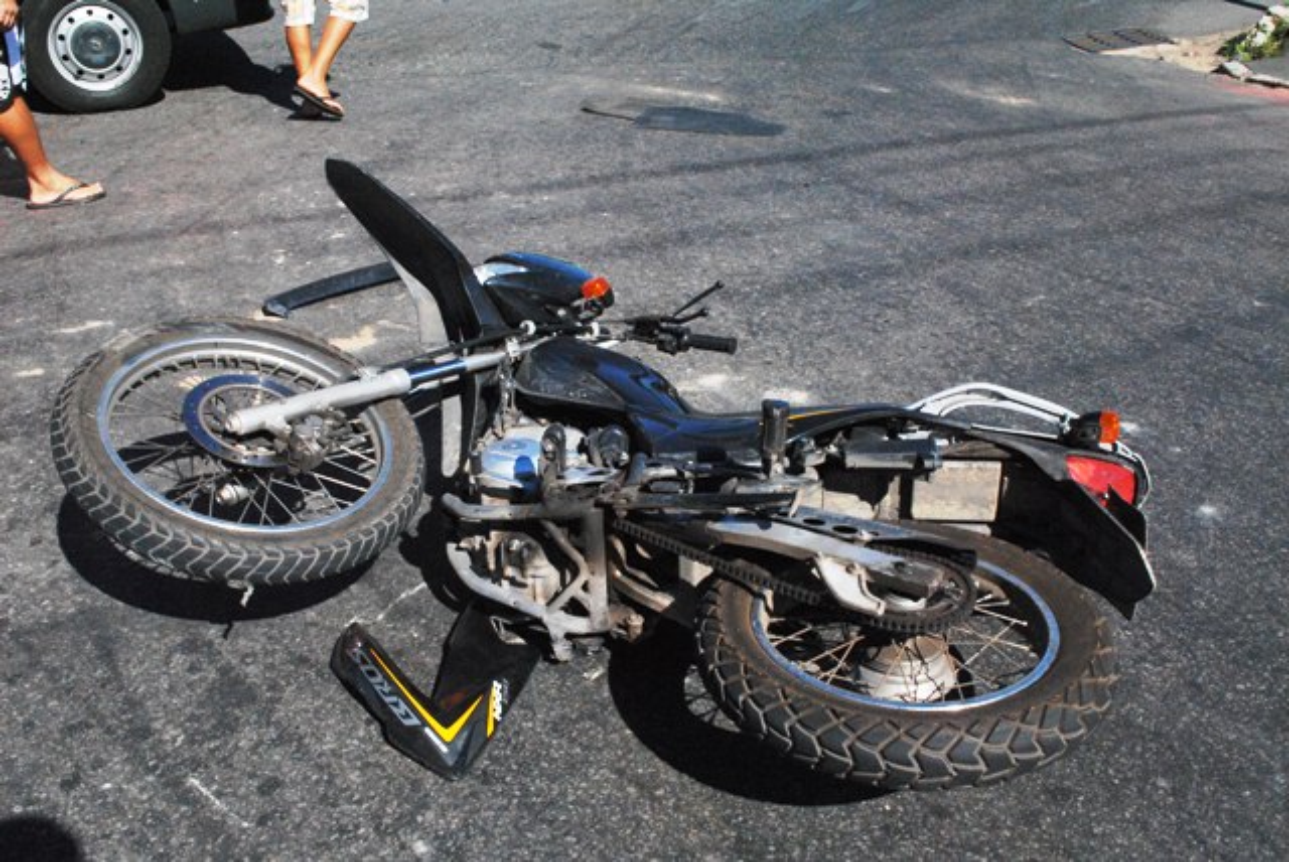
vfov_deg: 36.9
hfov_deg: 53.1
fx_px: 1290
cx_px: 644
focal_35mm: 36
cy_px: 431
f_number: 16
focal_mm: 24
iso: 1600
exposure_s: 1/800
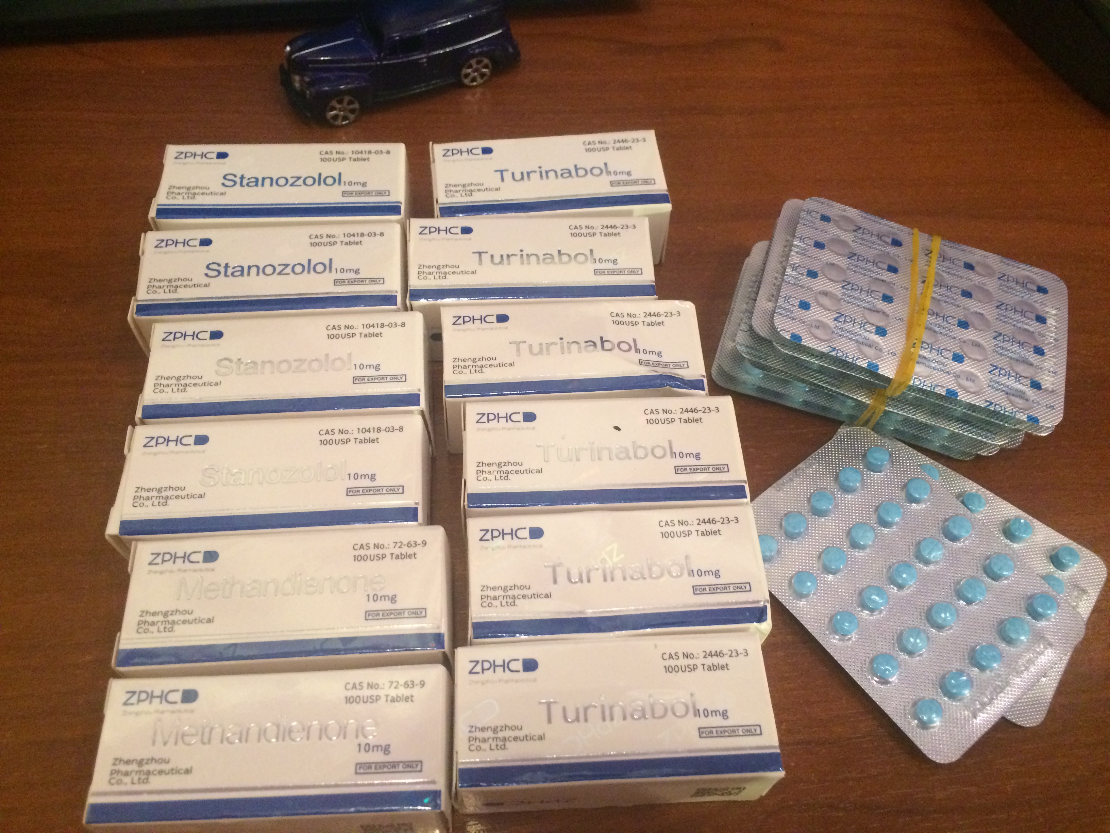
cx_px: 555
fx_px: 930
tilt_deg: -59.5
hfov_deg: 61.7
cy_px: 416
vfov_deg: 48.2
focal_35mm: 29
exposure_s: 1/25
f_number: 2.2
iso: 320
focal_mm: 4.15
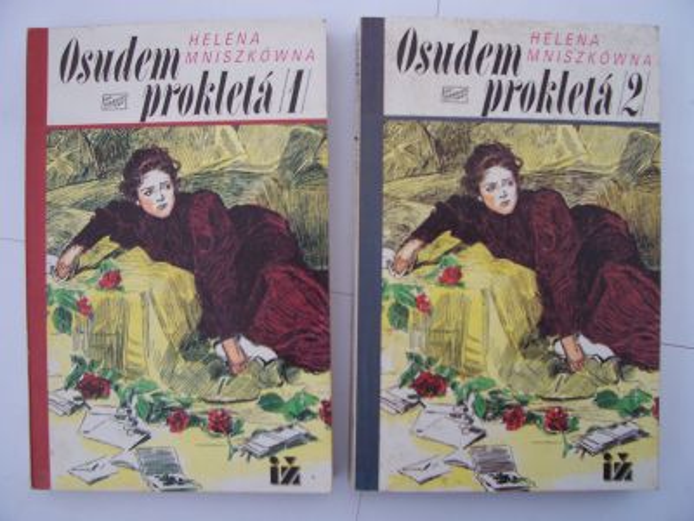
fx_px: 682
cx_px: 347
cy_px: 260
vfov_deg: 41.8
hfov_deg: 54.0
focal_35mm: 34
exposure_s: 1/60
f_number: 2.7
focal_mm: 5.6
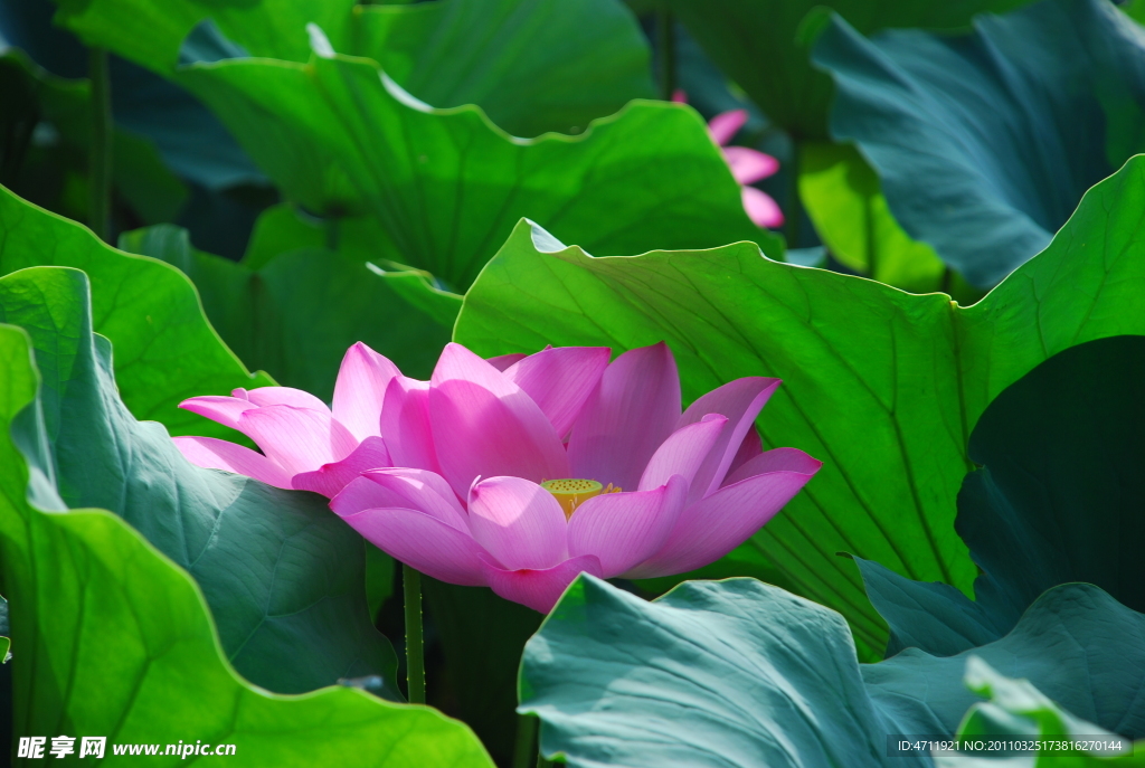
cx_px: 572
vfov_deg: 6.8
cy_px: 384
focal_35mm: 202
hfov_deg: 10.1
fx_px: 6453
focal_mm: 135
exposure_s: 1/160
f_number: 5.6
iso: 100
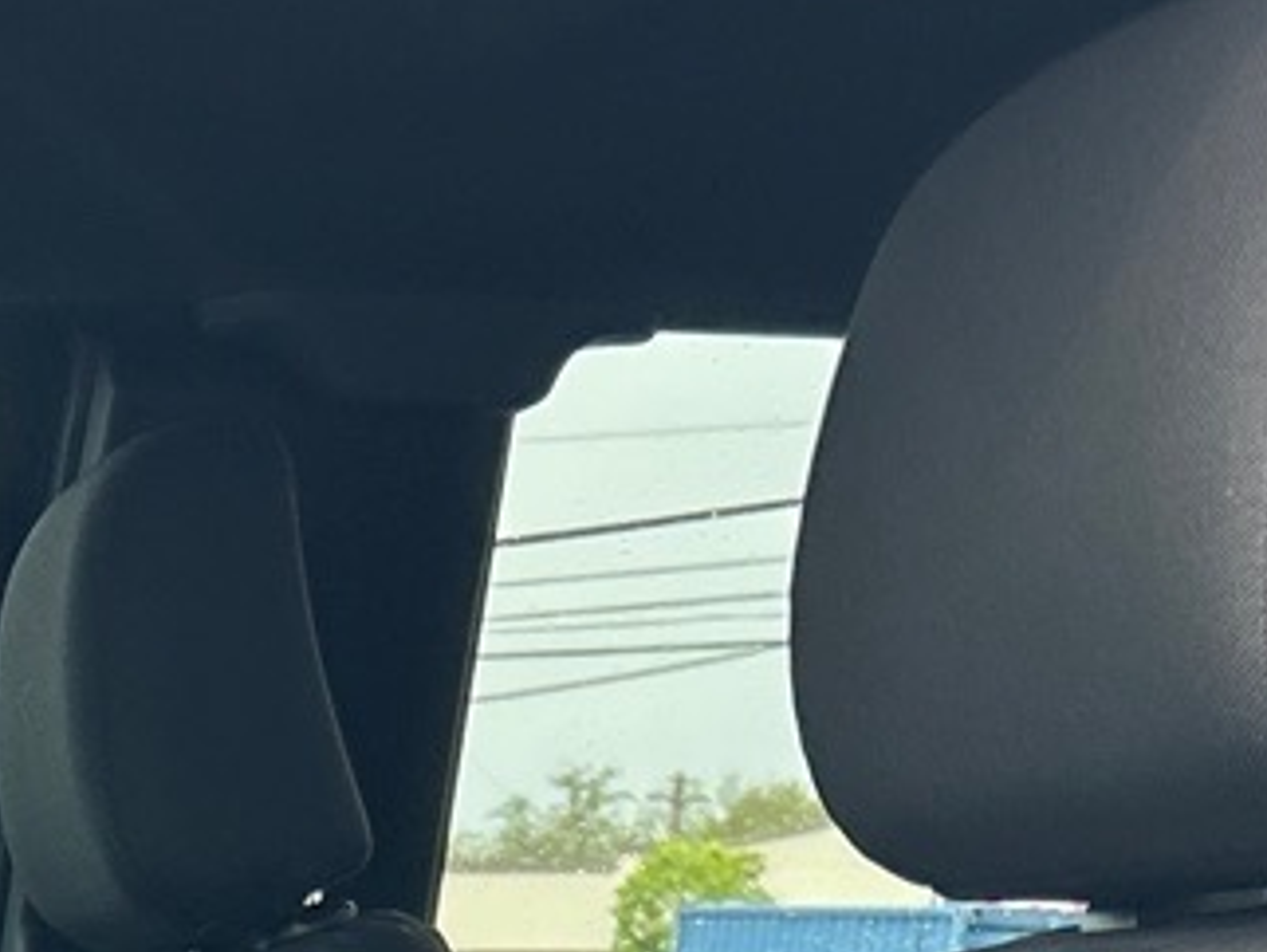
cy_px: 2120
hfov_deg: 14.4
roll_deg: -2.6
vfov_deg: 10.3
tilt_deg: -11.4
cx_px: -515
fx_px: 4725
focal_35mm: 129
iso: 40
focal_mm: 5.7
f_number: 1.5
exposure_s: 1/164
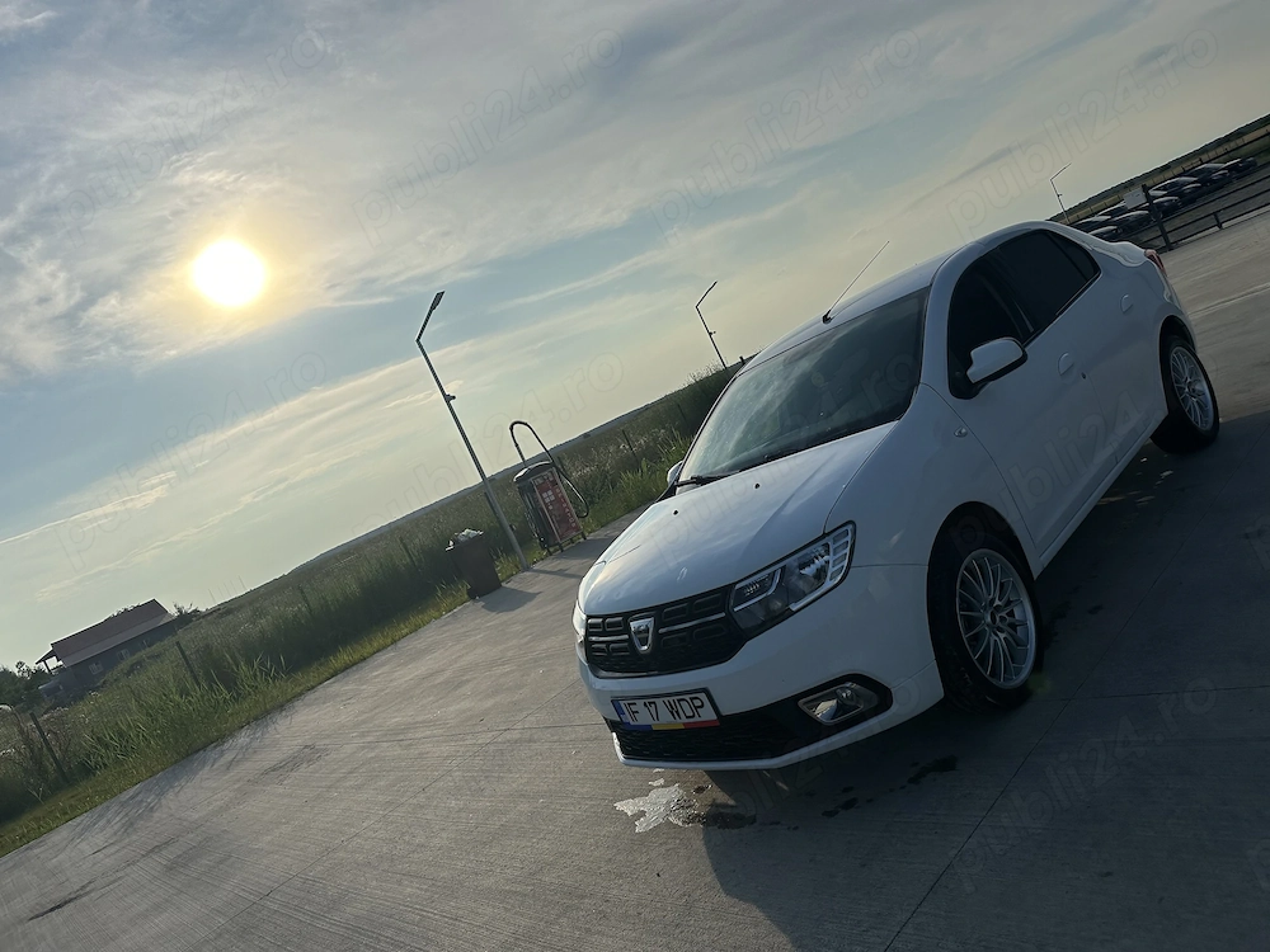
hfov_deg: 71.6
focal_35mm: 24
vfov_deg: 56.8
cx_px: 635
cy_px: 476
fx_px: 881
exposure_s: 1/15625
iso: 80
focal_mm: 6.86
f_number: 1.78
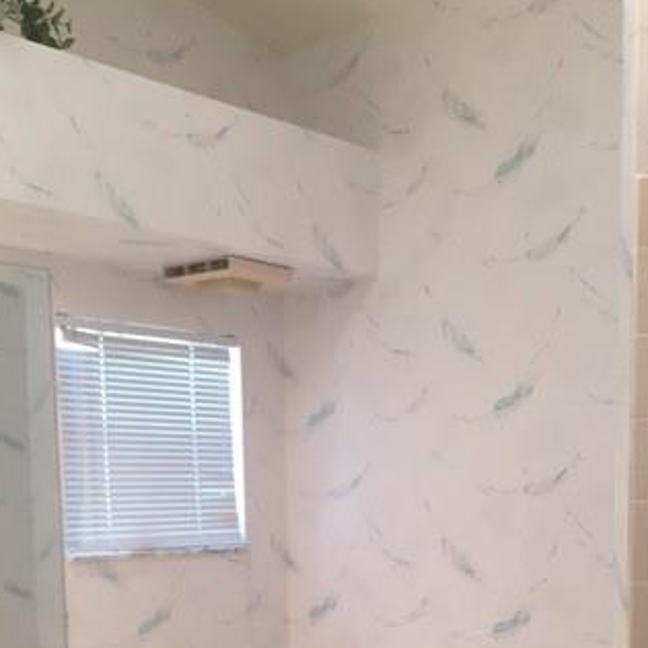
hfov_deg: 32.8
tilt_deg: -6.6
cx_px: 317
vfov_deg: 30.9
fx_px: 1101
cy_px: 611
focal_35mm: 52
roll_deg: +0.5
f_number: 2.2
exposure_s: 1/30
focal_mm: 4.15
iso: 50
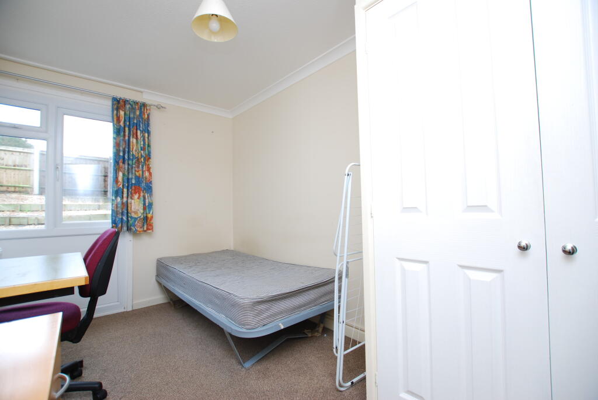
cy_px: 200
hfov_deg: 100.3
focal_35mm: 15
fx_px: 249
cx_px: 299
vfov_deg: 77.5
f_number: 3.5
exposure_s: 1/30
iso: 100
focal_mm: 10
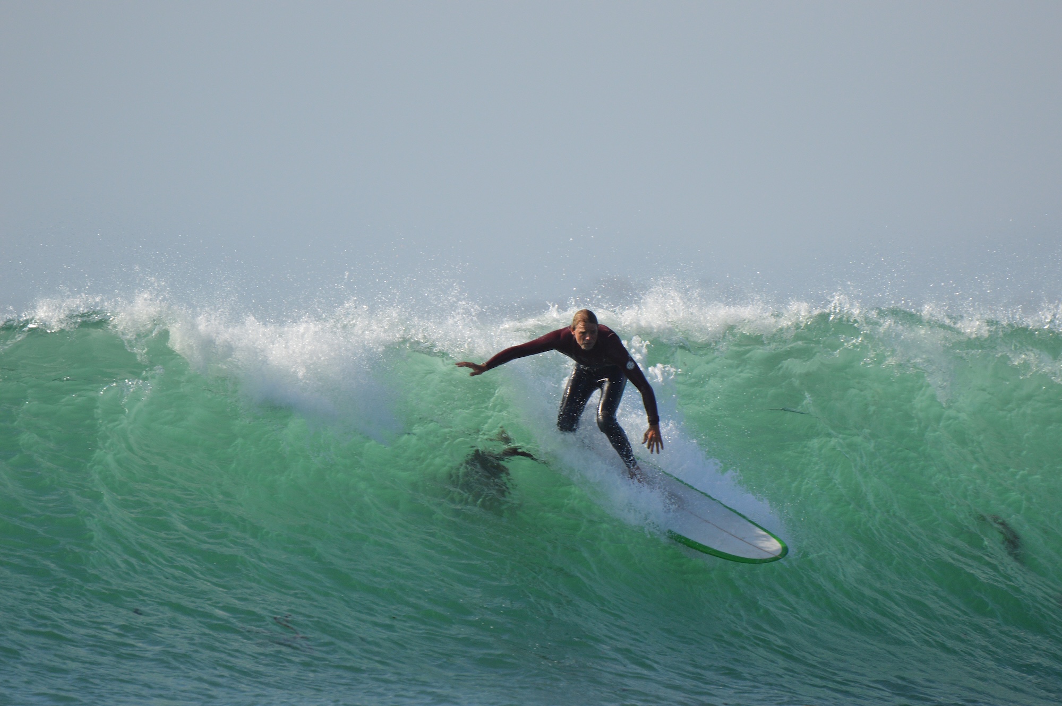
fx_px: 24317
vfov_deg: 1.7
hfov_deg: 2.5
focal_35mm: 825
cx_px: 531
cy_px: 353
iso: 400
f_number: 6.3
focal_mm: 550
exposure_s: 1/1600
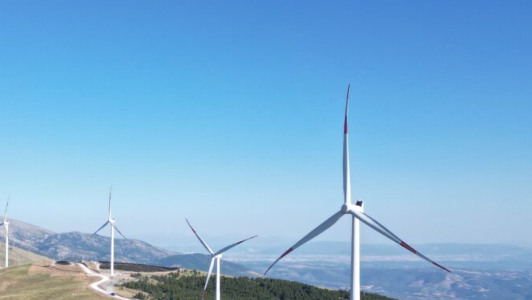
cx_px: 130
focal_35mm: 50
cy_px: 232
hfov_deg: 40.1
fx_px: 706
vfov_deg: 23.7
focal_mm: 6.72
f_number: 1.7
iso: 100
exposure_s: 1/2000
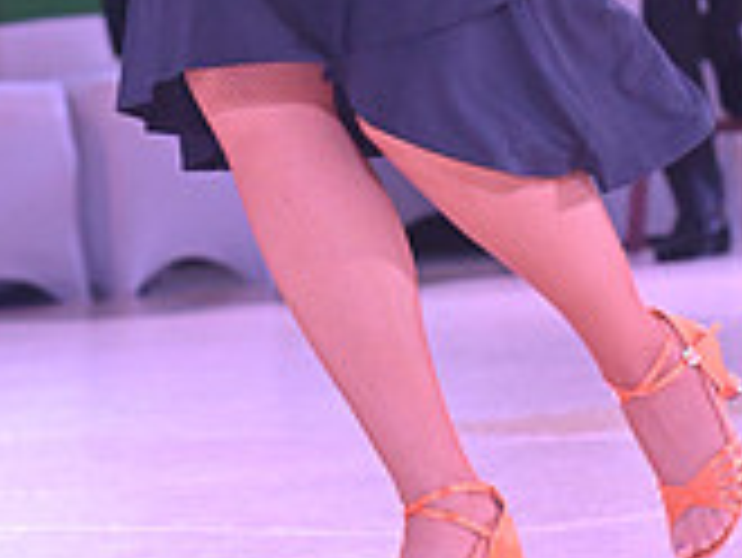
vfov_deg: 4.0
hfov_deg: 5.3
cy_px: -297
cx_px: 106
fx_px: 7958
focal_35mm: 371
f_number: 5.6
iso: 5000
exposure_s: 1/400
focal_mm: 110
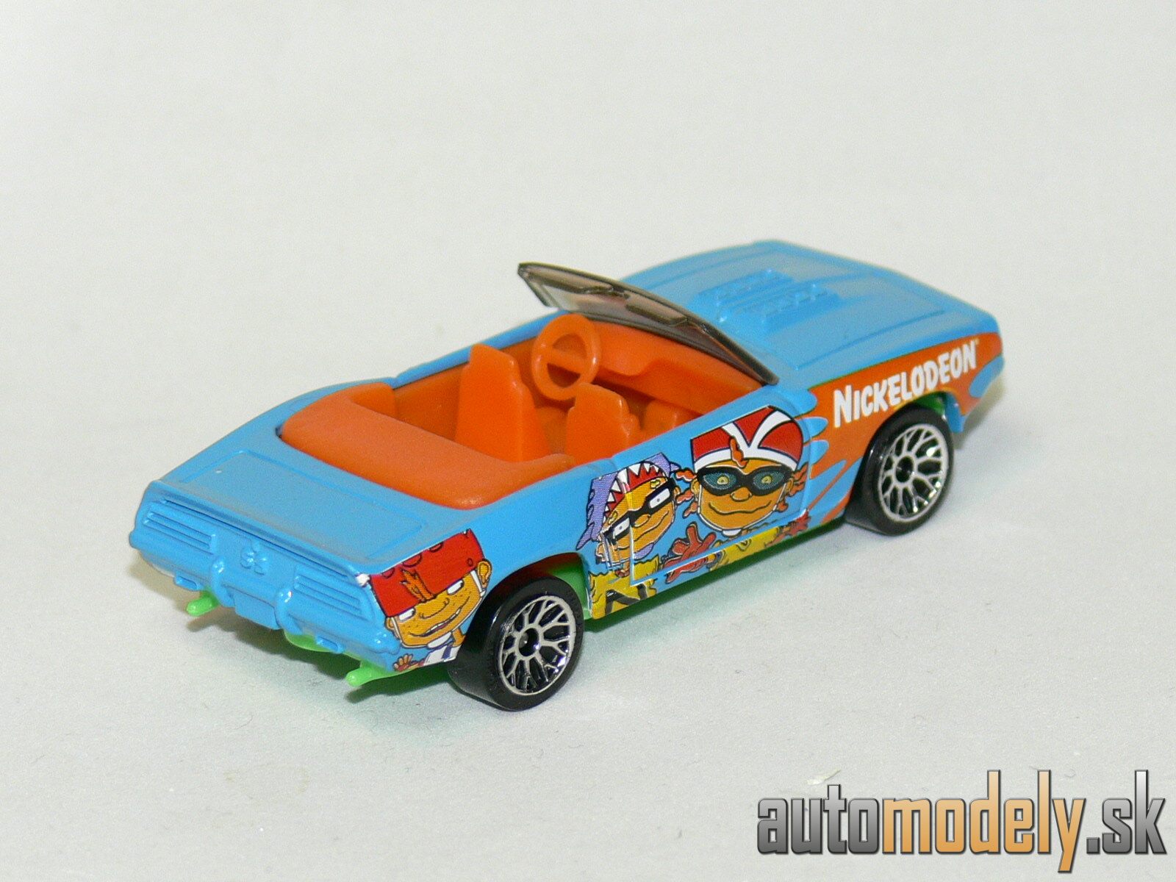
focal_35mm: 189
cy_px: 441
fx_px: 6421
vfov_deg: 7.9
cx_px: 588
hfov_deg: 10.5
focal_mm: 25.2
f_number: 3.6
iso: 100
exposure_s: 1/30
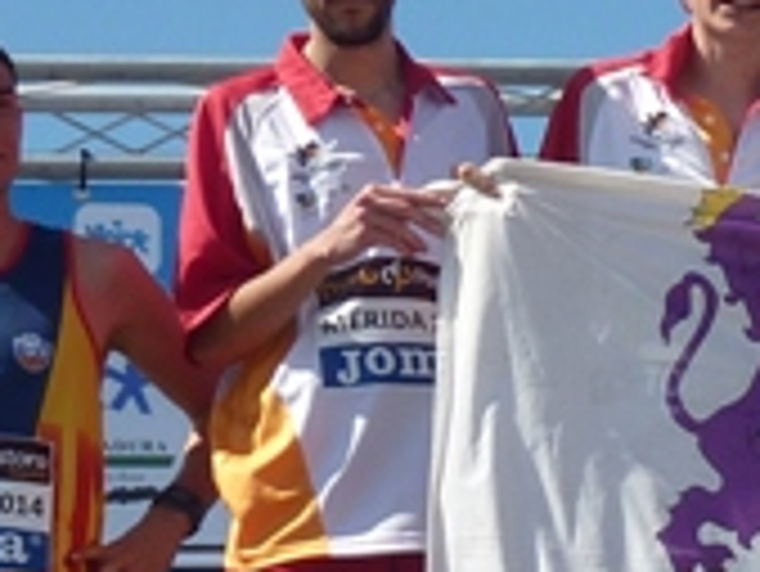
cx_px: 1232
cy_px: 540
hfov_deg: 9.4
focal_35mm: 202
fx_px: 4438
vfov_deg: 7.3
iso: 100
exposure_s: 1/500
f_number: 5
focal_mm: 6.5
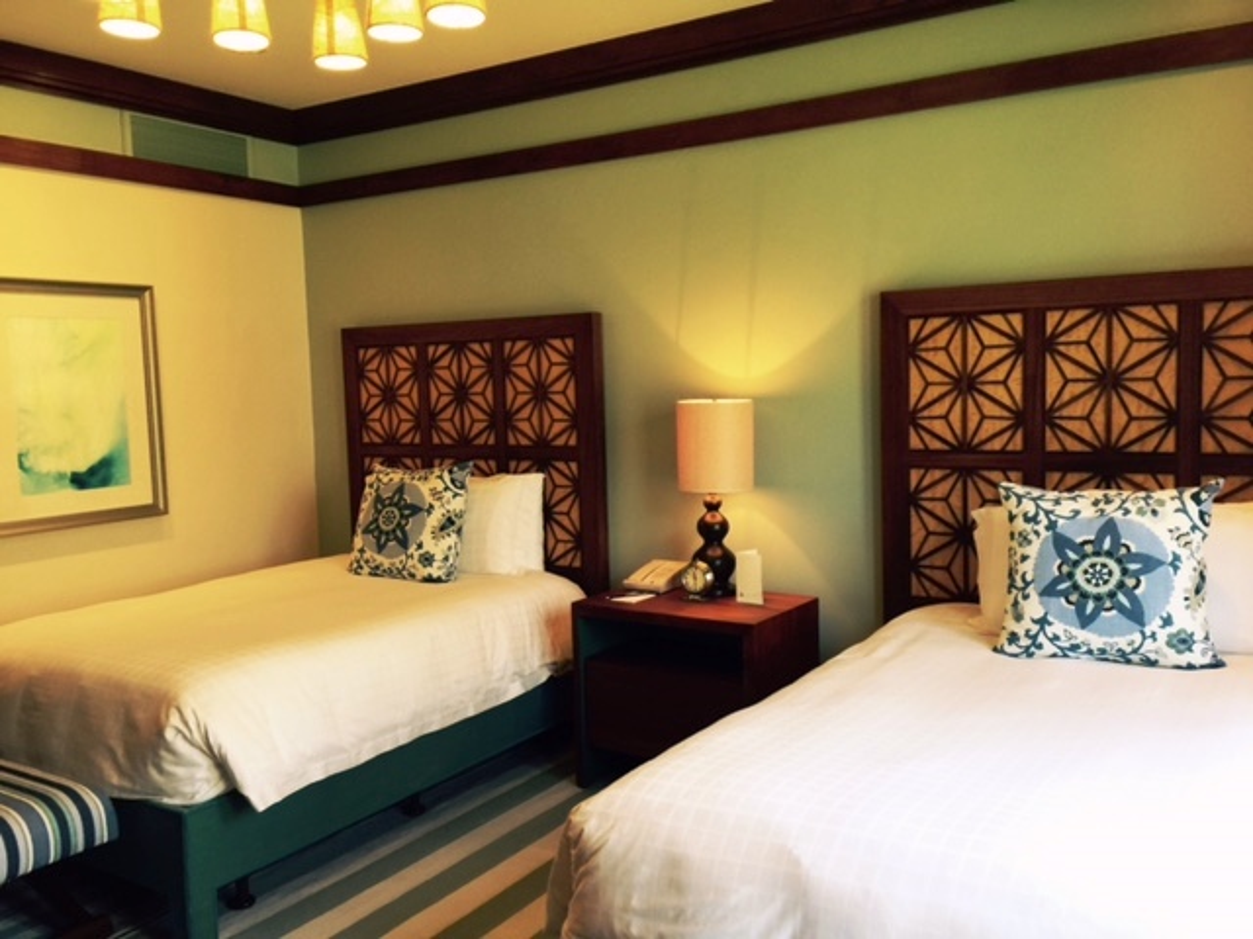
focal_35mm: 29
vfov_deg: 48.2
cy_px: 470
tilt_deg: -5.1
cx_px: 626
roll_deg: -0.4
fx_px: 1050
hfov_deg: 61.7
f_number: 2.2
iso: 32
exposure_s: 1/15
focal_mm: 4.15
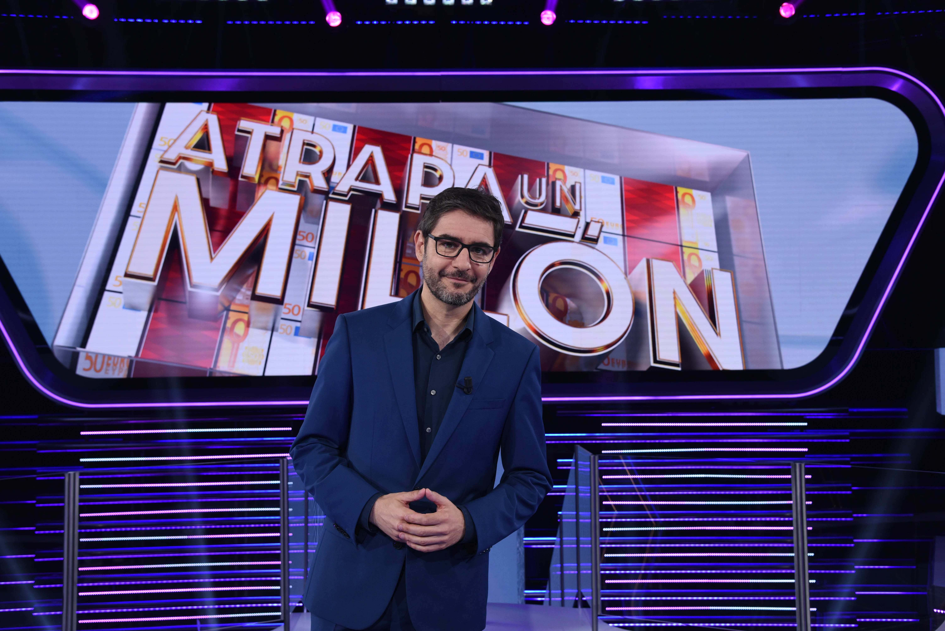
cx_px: 472
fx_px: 998
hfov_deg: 50.7
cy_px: 316
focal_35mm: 38
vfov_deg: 35.1
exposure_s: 1/125
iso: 800
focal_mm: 38
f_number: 6.3
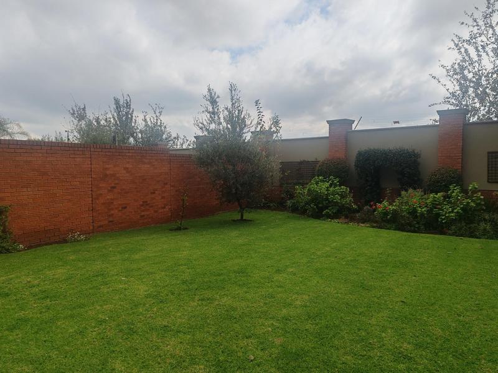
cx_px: 249
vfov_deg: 51.4
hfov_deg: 65.3
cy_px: 186
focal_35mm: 27
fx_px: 388
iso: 50
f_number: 1.9
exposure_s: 1/1300
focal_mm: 6.12
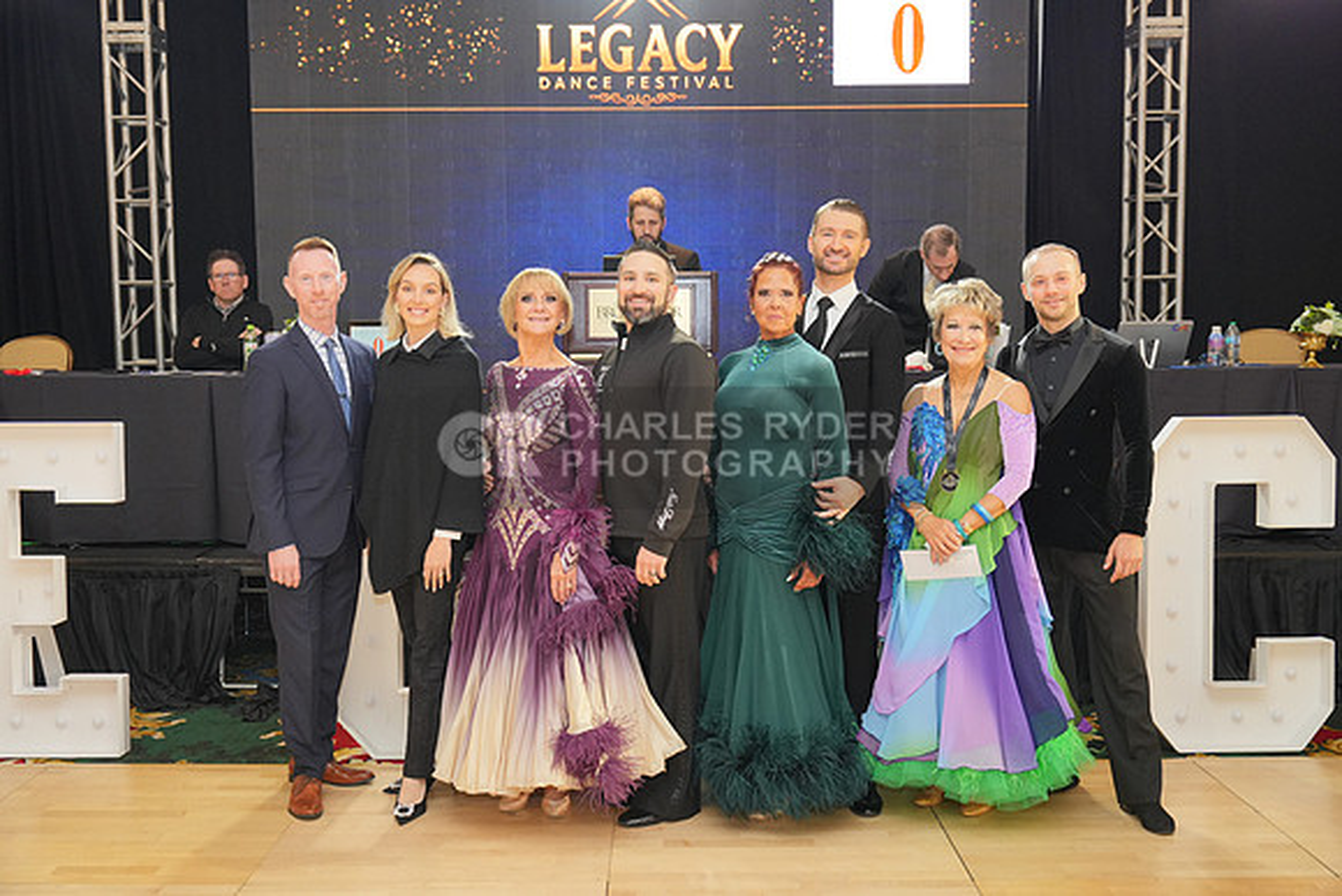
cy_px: 448
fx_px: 1305
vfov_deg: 37.9
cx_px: 671
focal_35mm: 35
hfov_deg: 54.4
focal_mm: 35
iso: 2000
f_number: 4
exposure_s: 1/200
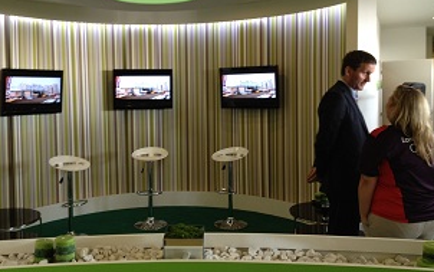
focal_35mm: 43
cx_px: 190
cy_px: 104
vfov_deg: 29.8
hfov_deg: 46.1
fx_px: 509
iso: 64
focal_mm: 4.28
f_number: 2.4
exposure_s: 1/20
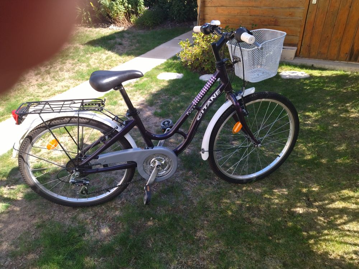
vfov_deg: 51.4
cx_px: 180
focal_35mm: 27
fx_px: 280
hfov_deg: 65.3
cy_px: 134
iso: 99
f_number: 1.79
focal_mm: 4.74
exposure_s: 1/552
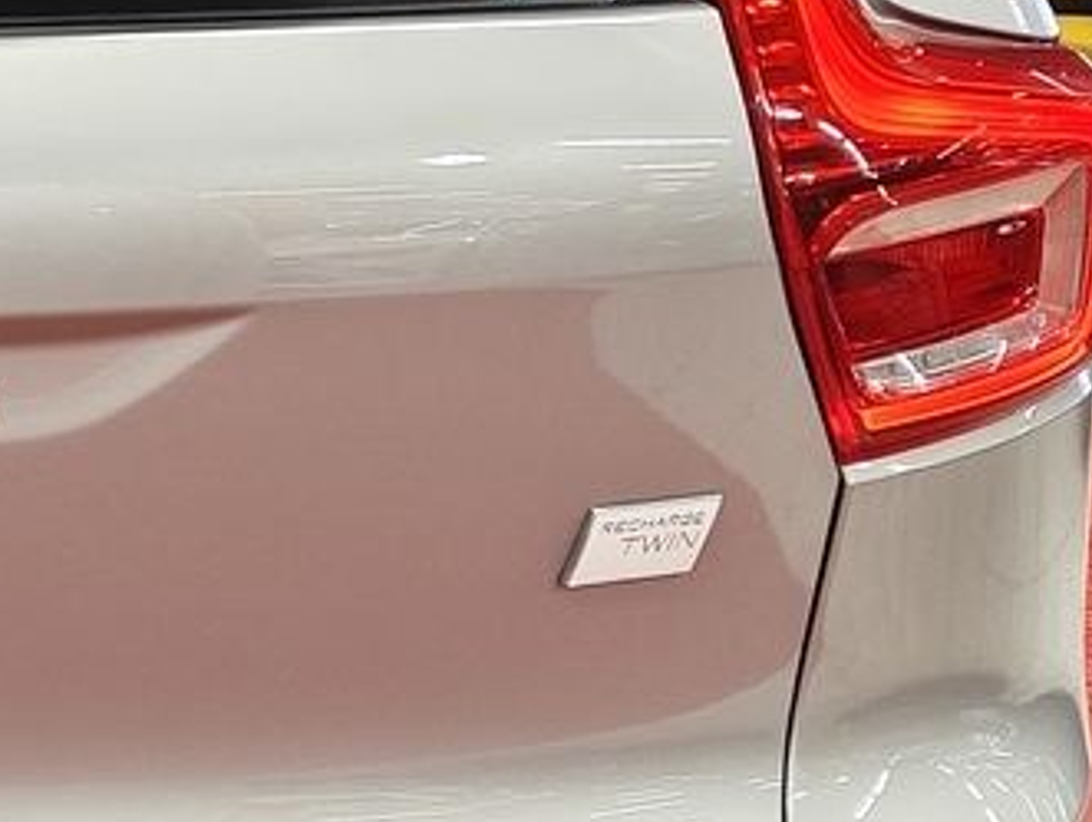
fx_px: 3979
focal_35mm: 126
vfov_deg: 11.8
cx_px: -755
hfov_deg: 14.2
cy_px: 522
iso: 80
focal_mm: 5.59
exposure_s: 1/68
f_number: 1.8
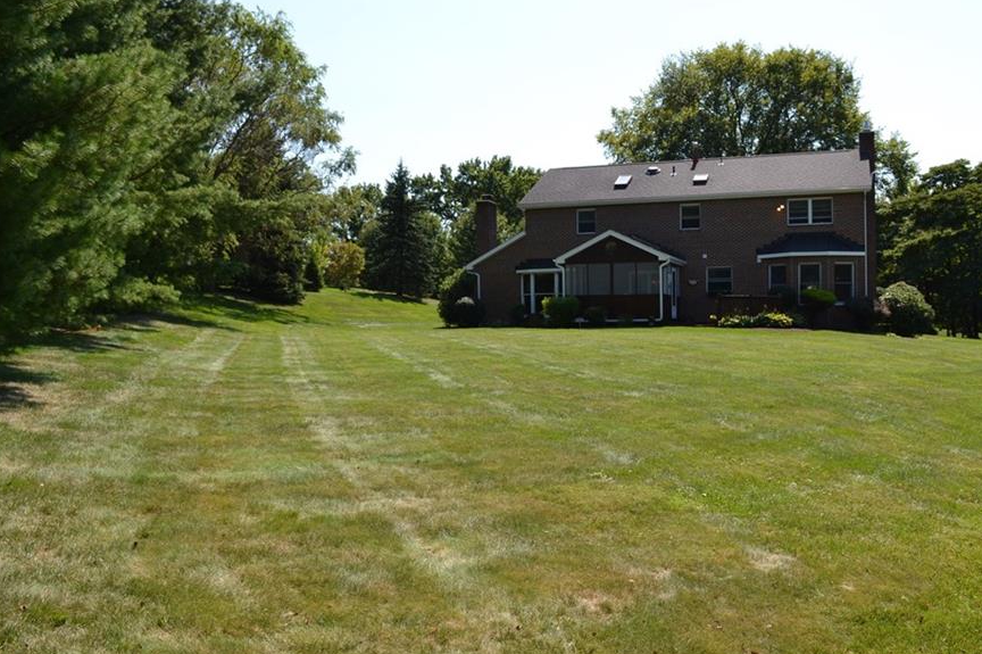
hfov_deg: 58.6
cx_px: 542
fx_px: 872
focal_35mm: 32
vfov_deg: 41.1
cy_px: 346
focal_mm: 18
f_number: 7.1
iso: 100
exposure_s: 1/200
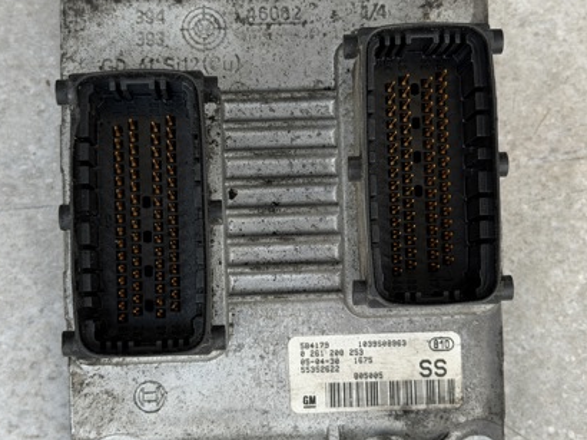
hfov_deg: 26.0
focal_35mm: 75
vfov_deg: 19.6
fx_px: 1271
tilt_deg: -83.3
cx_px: 302
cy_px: 227
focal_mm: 6.76
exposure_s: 1/214
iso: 50
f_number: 1.78
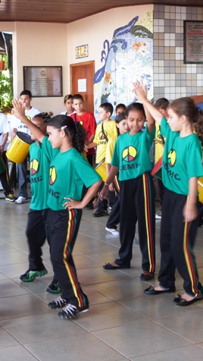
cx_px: 33
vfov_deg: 33.3
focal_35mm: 63
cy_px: 180
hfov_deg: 18.9
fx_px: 602
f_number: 3.6
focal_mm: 7.6
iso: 100
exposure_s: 1/20
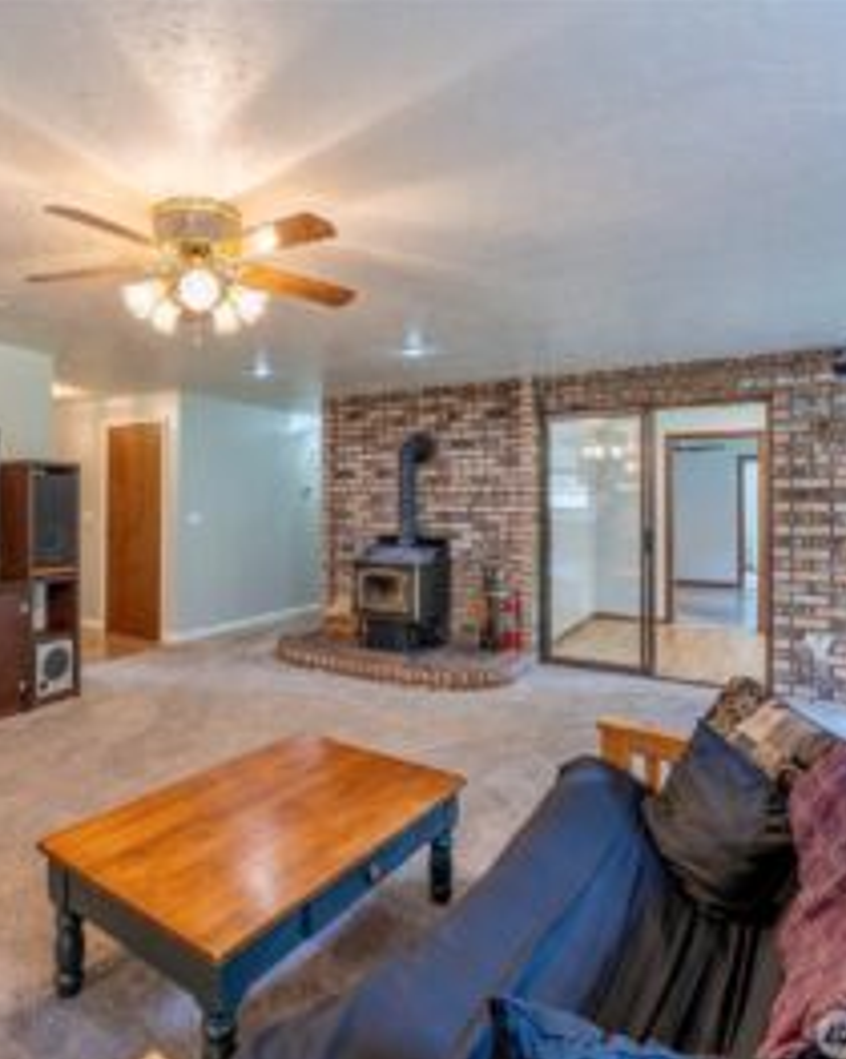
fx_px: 627
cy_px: 534
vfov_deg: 80.4
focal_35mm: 20
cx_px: 242
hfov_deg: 65.0
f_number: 8
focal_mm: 14
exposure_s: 1/25
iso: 320
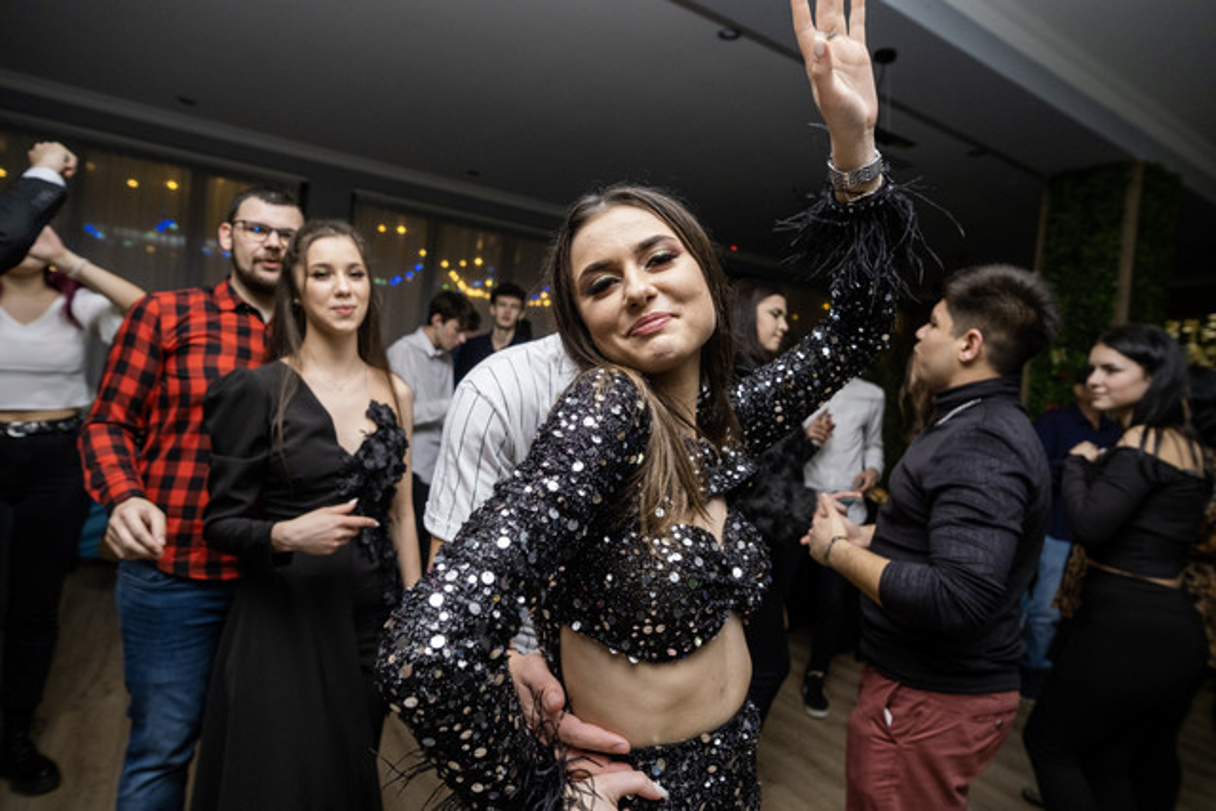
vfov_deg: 62.0
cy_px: 406
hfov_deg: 84.0
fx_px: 676
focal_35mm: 20
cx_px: 608
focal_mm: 13
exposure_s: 1/125
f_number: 2.5
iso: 640
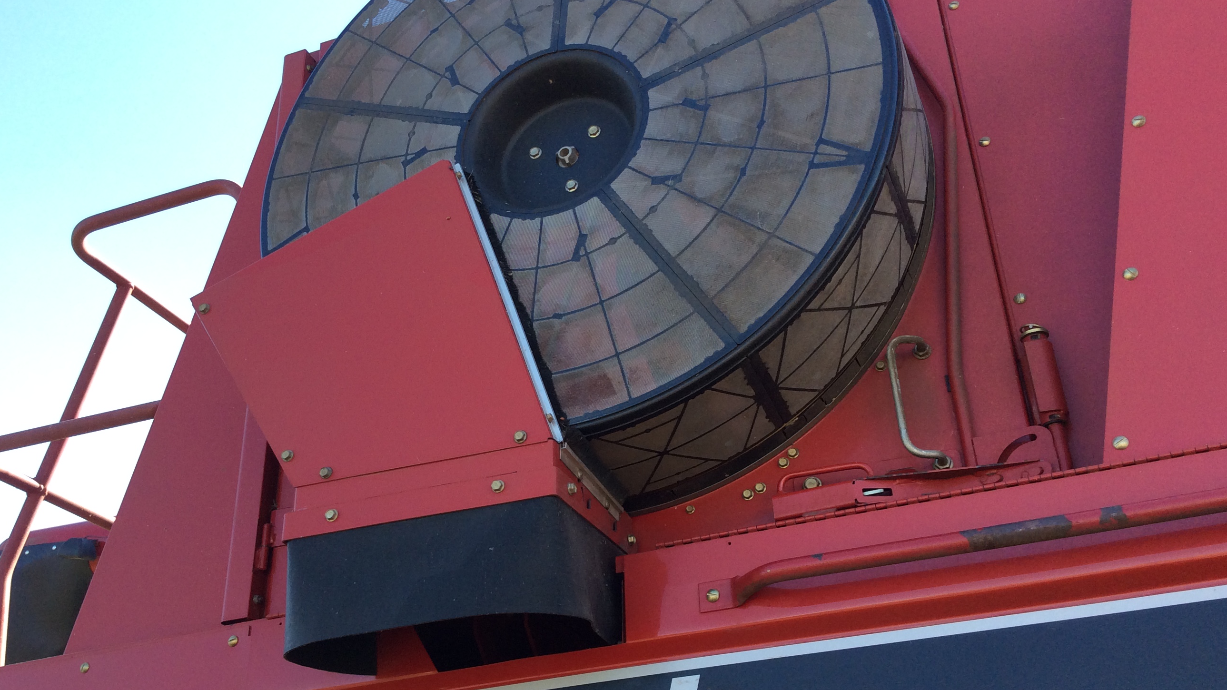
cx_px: 615
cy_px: 411
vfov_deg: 33.6
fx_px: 1139
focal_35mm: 35
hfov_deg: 56.6
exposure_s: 1/329
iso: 32
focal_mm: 3.3
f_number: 2.4
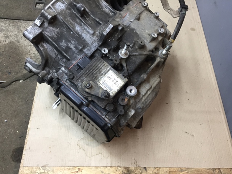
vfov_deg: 48.2
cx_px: 116
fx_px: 194
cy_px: 87
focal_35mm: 29
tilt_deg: -63.7
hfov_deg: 61.7
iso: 80
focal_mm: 4.15
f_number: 2.2
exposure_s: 1/33
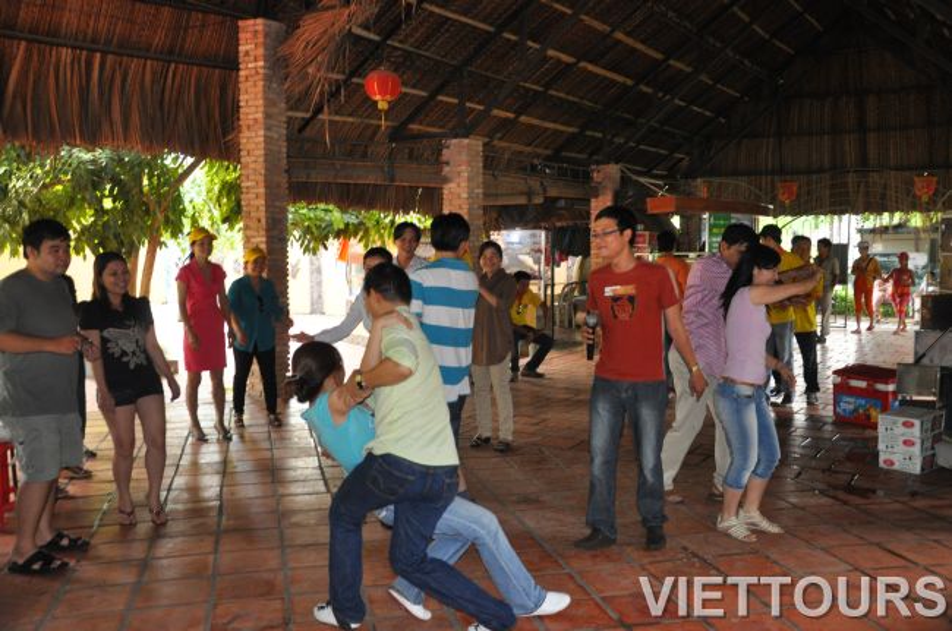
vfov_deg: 36.7
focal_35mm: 36
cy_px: 316
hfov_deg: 53.2
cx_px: 476
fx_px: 950
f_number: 3.8
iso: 800
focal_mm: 24
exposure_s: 1/100
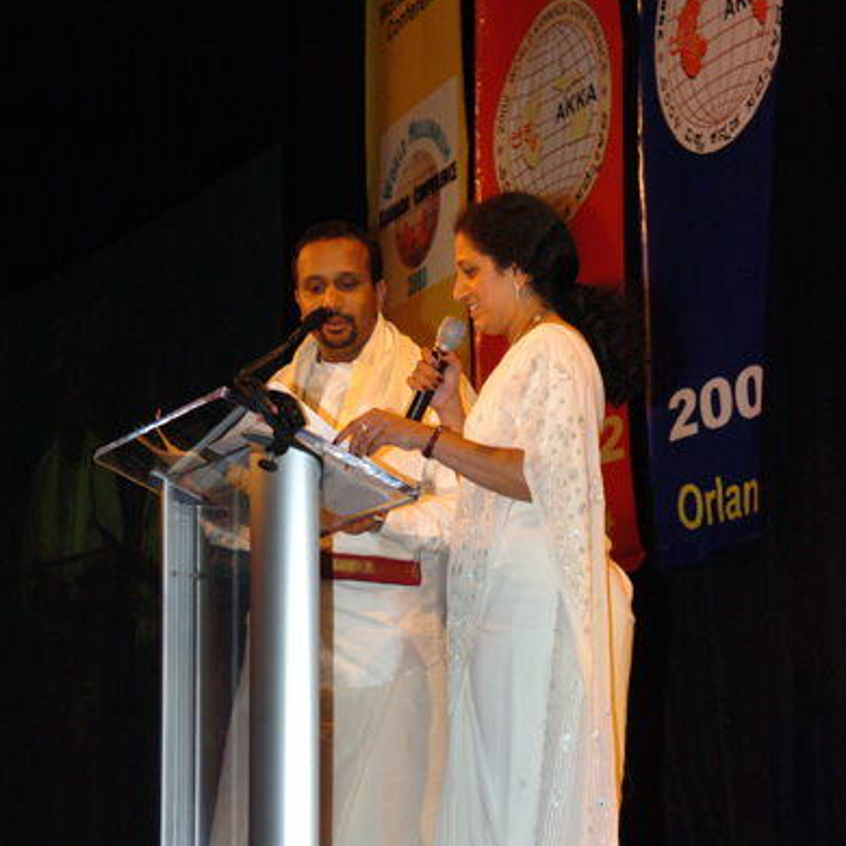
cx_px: 422
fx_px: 2378
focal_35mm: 86
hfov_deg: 20.2
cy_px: 568
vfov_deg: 20.1
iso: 800
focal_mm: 44
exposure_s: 1/100
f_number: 4
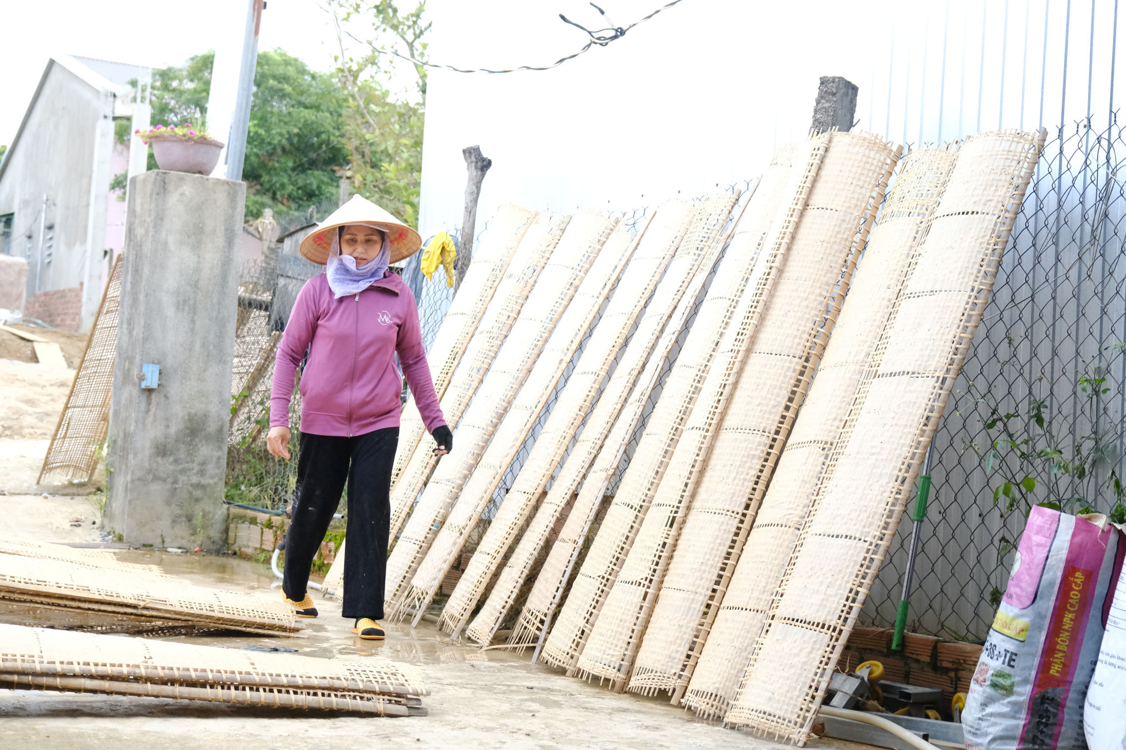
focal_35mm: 54
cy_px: 375
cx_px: 563
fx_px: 1689
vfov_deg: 25.1
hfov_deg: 36.9
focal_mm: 35.8
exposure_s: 1/4000
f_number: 4
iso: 5000
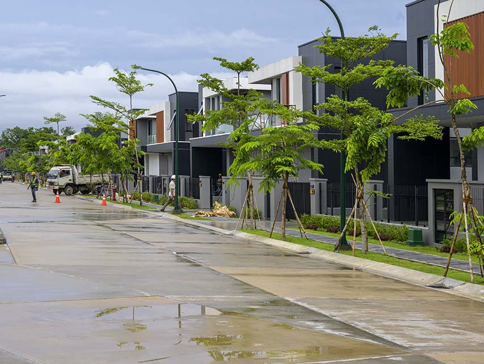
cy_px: 182
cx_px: 236
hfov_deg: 25.7
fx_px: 1063
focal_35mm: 76
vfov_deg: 19.4
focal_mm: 70
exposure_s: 1/320
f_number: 10
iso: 400
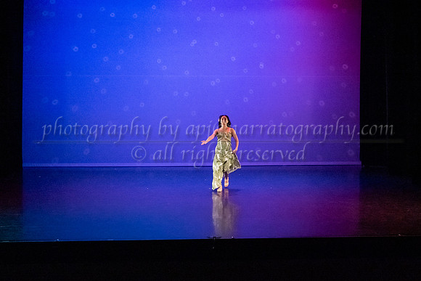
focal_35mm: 57
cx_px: 229
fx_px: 662
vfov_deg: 23.9
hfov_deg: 35.2
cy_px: 127
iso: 4000
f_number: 5.6
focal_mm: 44
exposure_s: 1/500
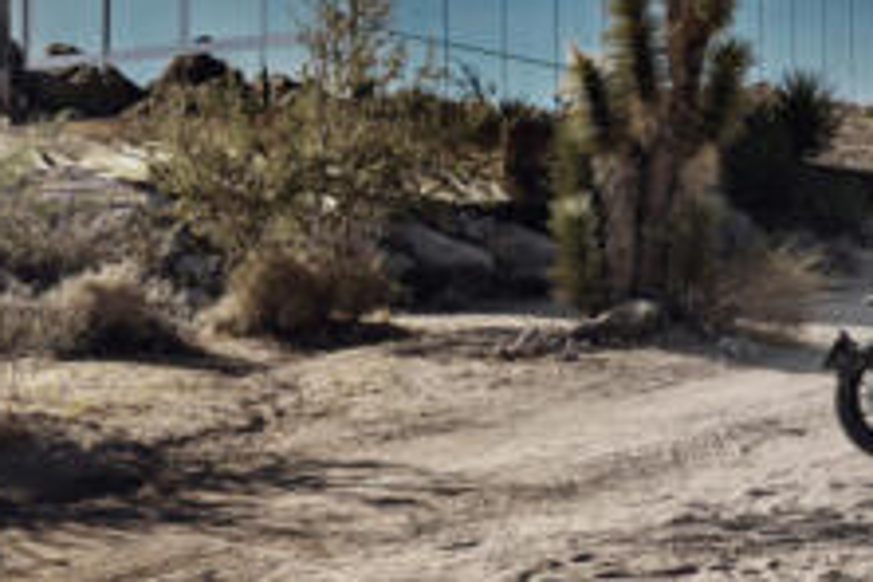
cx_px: 743
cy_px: 179
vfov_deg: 17.2
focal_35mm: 79
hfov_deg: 25.1
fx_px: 1916
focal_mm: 35
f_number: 16
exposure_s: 1/20
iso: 40
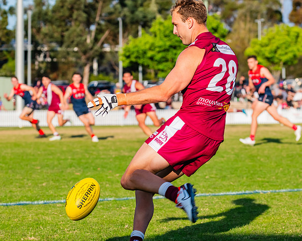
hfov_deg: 9.5
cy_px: 121
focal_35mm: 204
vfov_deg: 7.6
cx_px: 163
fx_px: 1820
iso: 800
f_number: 9
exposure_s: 1/1250
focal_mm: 170
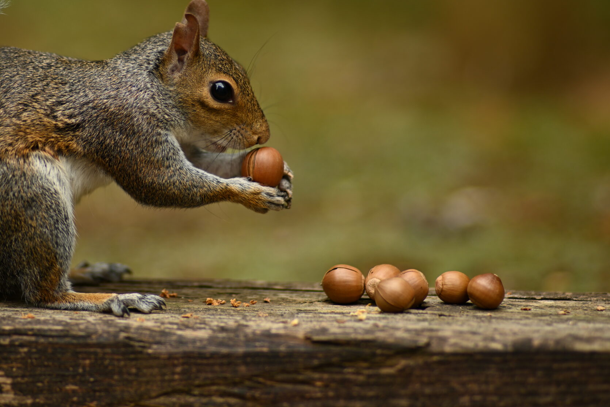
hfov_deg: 9.9
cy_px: 124
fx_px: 3507
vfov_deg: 6.6
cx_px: 193
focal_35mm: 207
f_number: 1.8
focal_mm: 135
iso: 64
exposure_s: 1/250
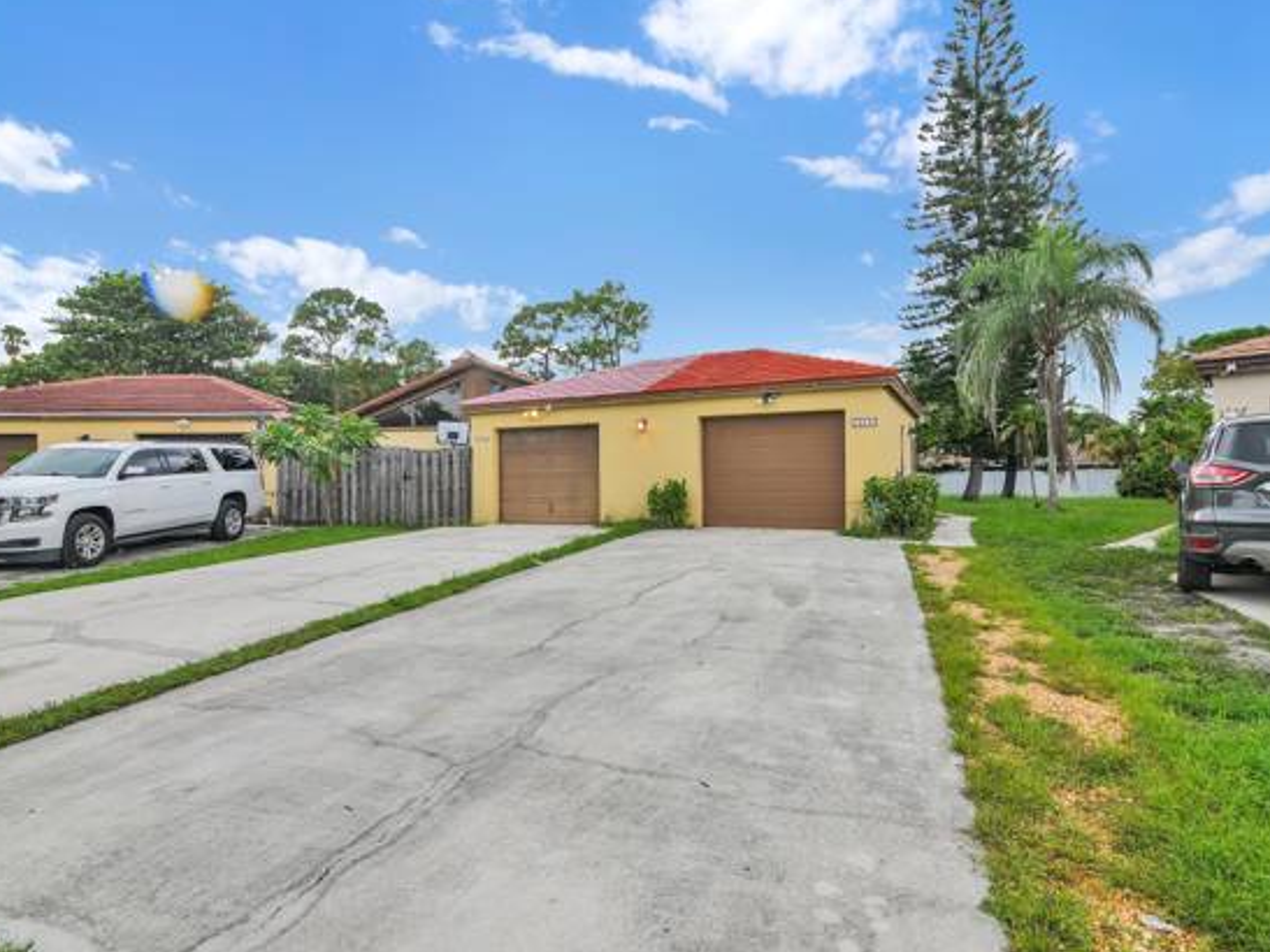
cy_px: 483
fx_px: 660
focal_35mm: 18
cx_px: 638
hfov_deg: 87.8
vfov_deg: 71.6
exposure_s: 1/60
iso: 200
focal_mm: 16
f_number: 11
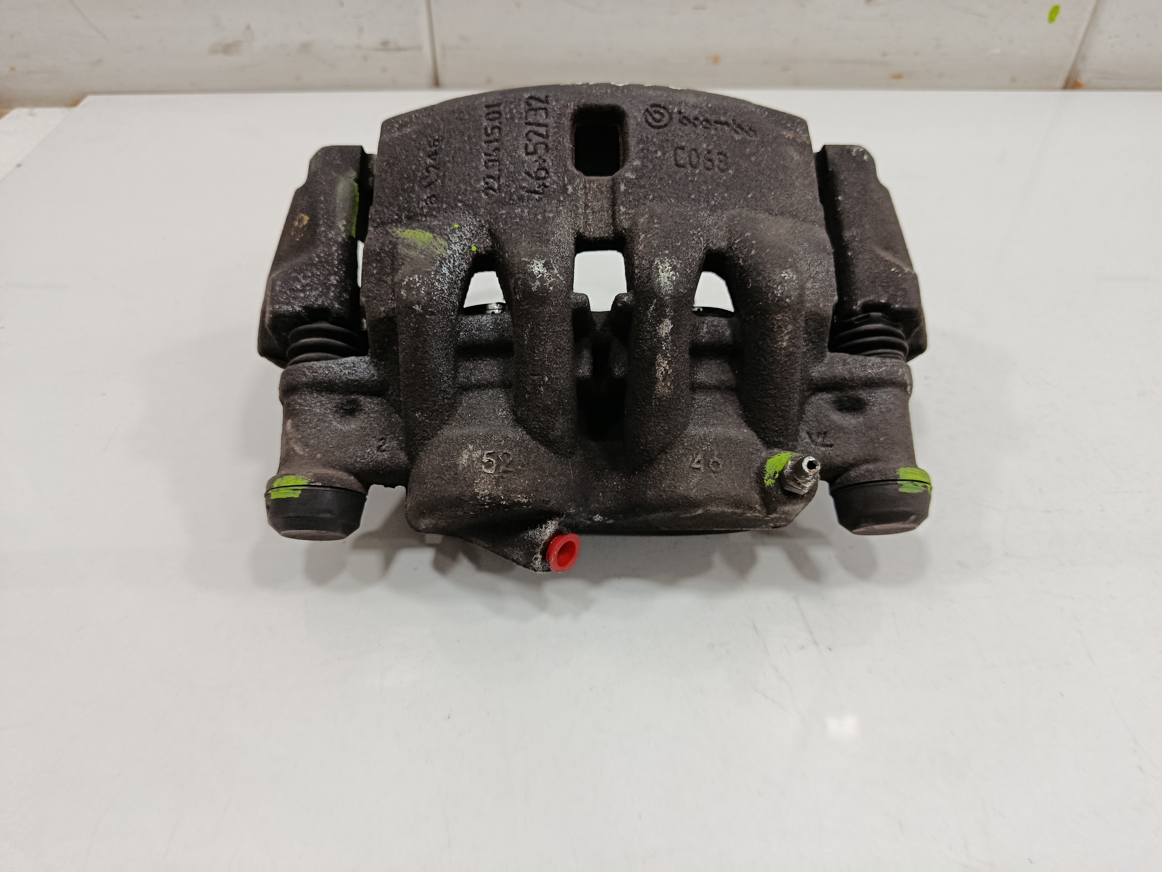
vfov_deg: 56.8
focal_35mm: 24
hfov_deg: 71.6
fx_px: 806
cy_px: 436
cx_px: 581
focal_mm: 5.24
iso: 1130
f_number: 1.7
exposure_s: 1/100
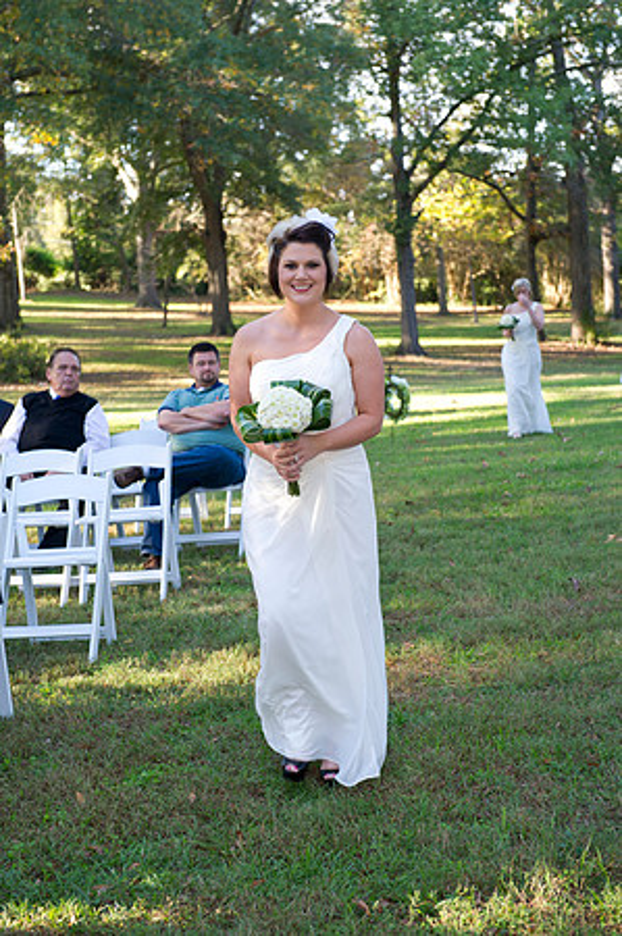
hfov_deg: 21.9
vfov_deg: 32.4
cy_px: 468
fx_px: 1610
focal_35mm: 62
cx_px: 311
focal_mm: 62
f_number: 5.6
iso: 500
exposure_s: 1/125
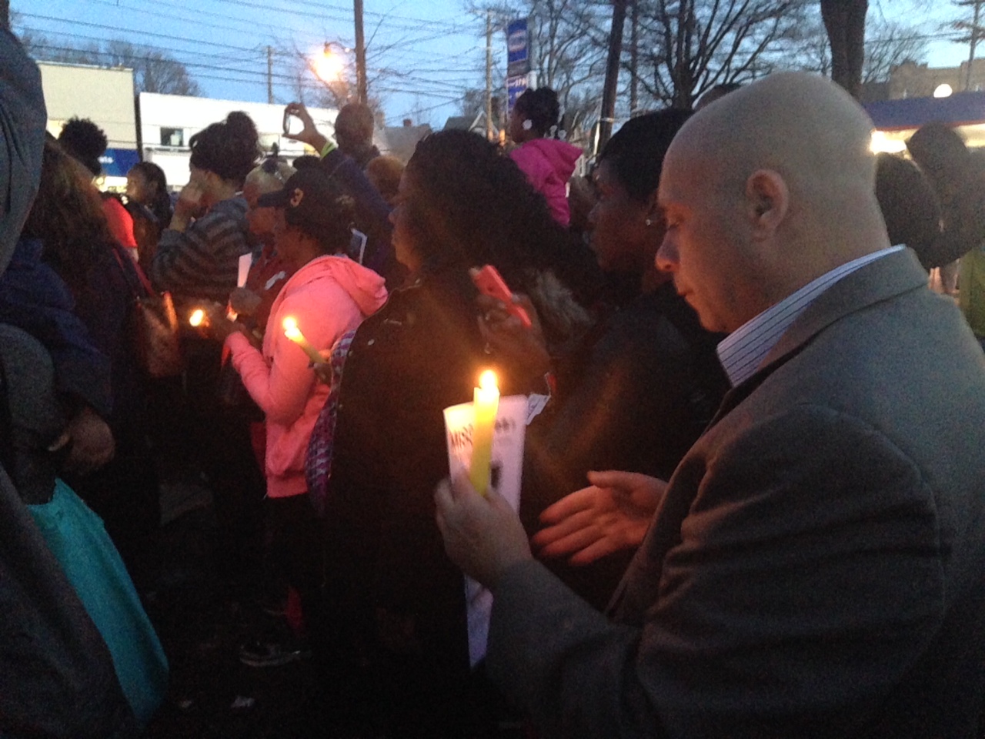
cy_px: 370
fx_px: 1878
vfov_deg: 22.3
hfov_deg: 29.4
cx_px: 492
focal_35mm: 66
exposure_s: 1/20
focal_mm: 4.12
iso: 1000
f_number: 2.4
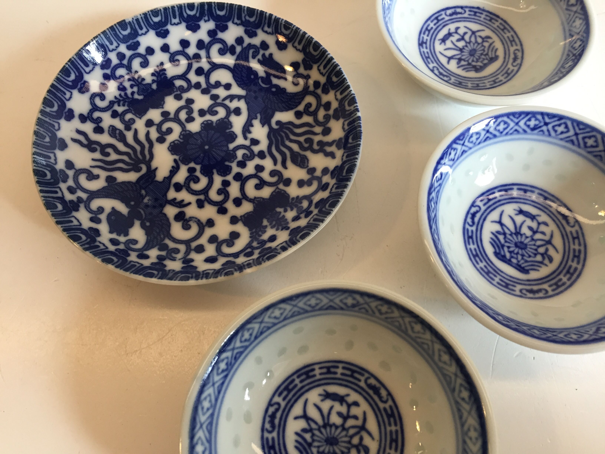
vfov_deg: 48.2
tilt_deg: -67.4
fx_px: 507
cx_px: 302
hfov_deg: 61.7
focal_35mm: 29
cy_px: 227
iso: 50
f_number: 2.2
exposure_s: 1/33
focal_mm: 4.15
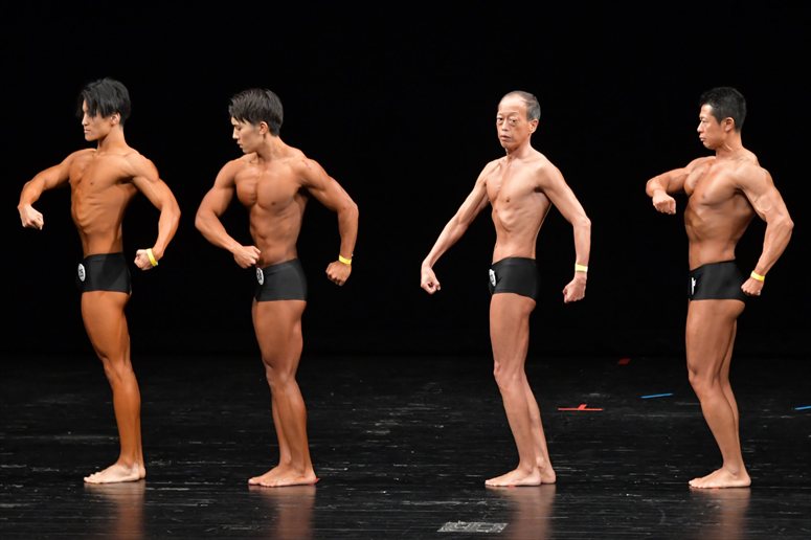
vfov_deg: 6.1
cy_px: 270
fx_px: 5066
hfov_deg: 9.2
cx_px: 406
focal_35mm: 225
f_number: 5.6
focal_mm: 150
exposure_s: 1/400
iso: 3200
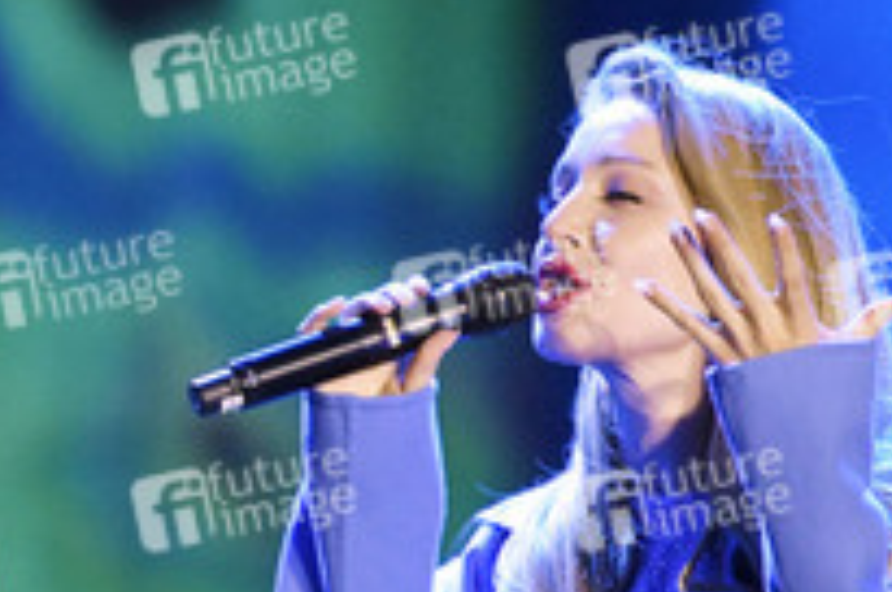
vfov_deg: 1.2
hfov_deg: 1.9
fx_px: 27213
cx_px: 128
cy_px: 392
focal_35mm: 1100
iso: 12800
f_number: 5.6
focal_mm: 500
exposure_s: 1/1000
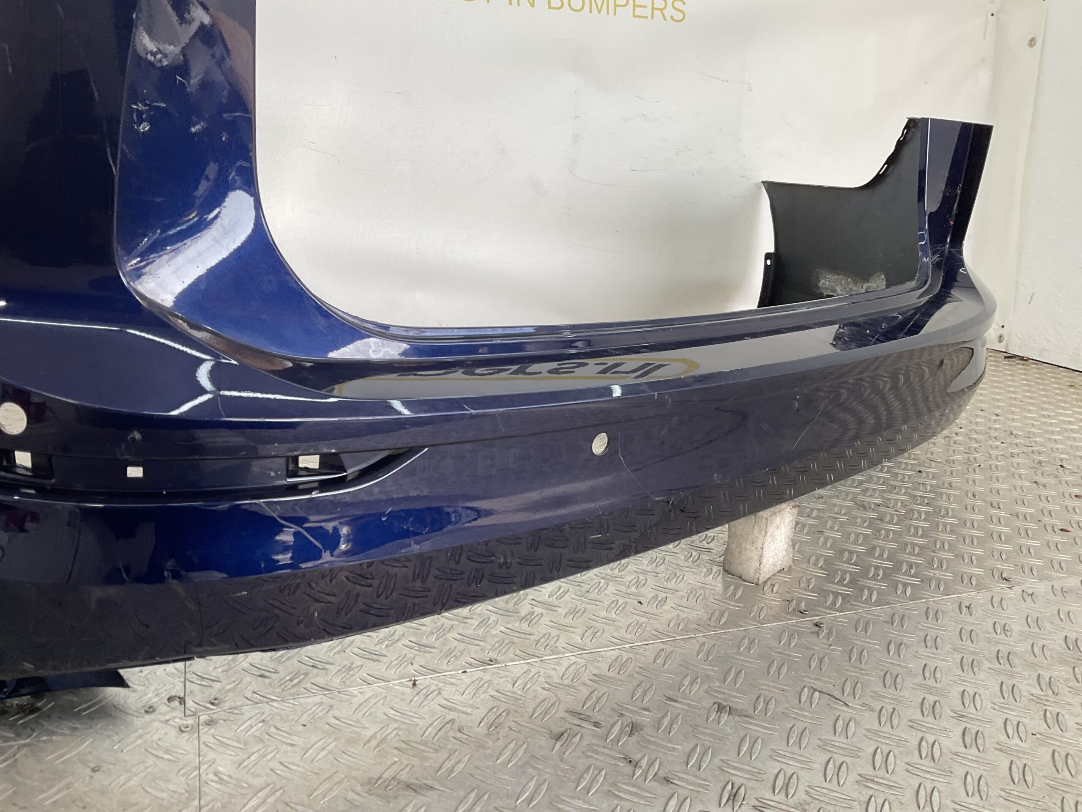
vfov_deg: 48.2
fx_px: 906
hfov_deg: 61.7
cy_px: 406
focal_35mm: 29
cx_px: 541
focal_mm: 3
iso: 16
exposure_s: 1/107
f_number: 1.8
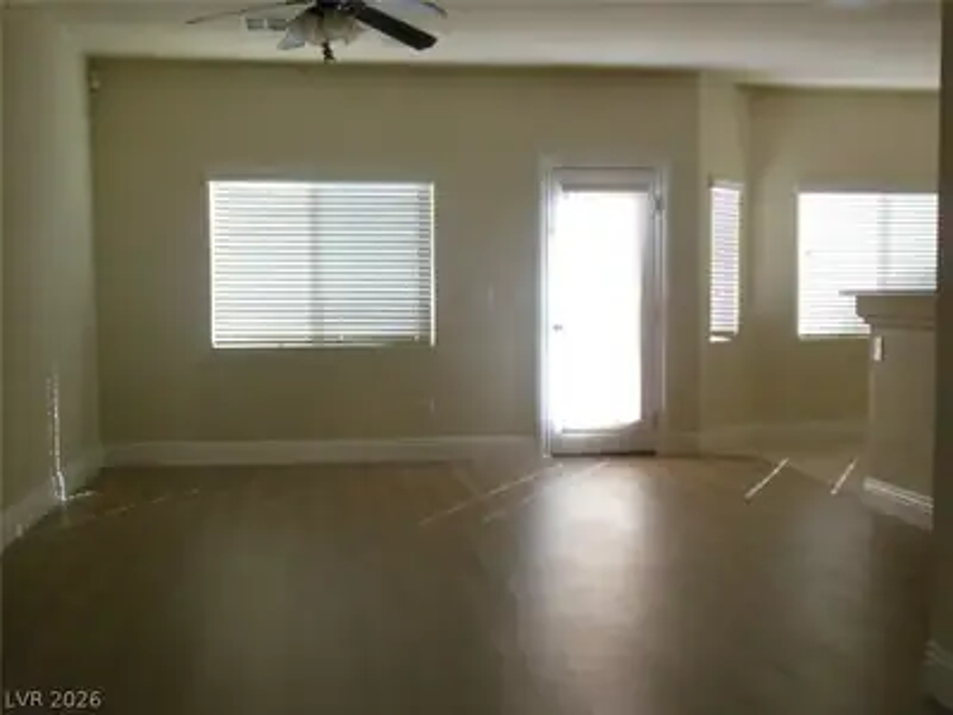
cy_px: 358
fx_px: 1184
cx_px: 476
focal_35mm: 43
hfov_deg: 43.9
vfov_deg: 33.6
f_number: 3.8
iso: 400
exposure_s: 1/200
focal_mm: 7.7
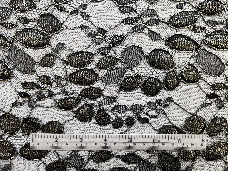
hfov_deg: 67.3
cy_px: 86
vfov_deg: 53.1
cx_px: 114
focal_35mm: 26
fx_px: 171
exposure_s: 1/120
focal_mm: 5.1
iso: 50
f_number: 1.6
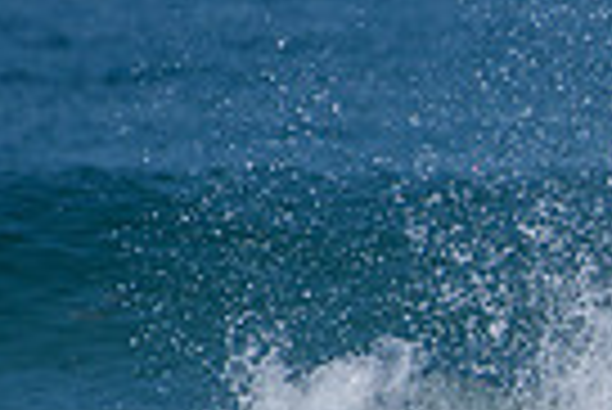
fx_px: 36265
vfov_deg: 0.6
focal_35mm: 2131
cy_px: 507
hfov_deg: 1.0
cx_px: 932
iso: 140
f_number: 5.6
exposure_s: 1/2000
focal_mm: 500
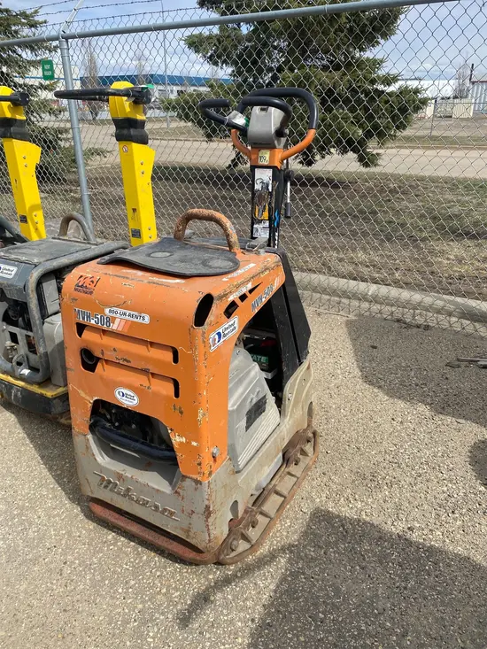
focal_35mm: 26
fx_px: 488
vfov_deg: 67.3
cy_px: 324
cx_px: 244
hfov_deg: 53.1
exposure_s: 1/2410
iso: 32
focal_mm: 4.25
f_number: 1.8
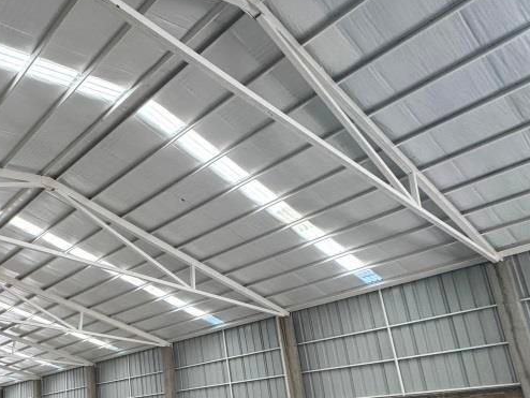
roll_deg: +0.8
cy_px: 347
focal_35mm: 29
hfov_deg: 50.5
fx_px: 444
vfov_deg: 44.6
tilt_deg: +14.5
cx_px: 6
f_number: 2.2
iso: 80
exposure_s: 1/99
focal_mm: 2.22
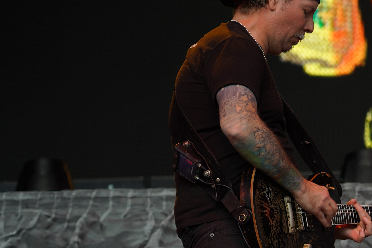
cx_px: 362
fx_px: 2356
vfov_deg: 6.0
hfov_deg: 9.0
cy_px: 228
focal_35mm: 228
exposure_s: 1/100
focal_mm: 89
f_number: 4
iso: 100
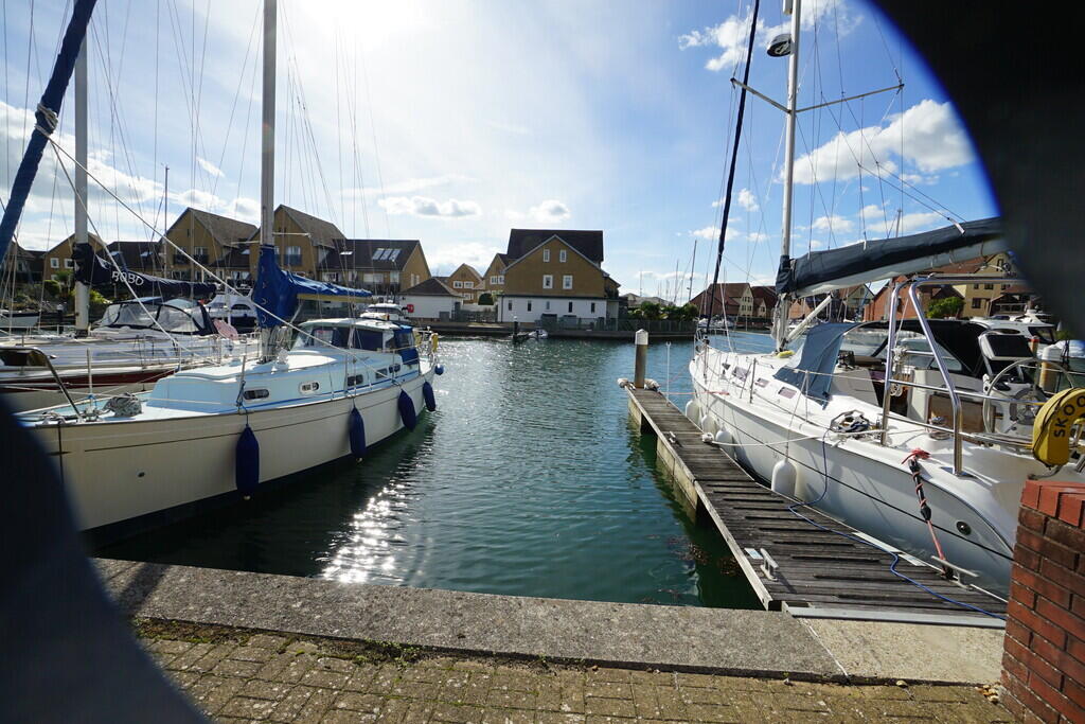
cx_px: 542
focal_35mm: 16
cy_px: 362
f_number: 11
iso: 100
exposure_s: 1/200
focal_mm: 11
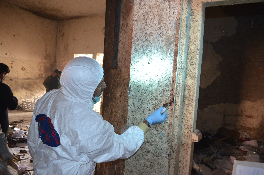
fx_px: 198
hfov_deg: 67.5
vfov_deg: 47.7
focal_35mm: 27
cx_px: 132
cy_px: 88
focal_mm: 18
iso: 1600
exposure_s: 1/60
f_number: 3.5
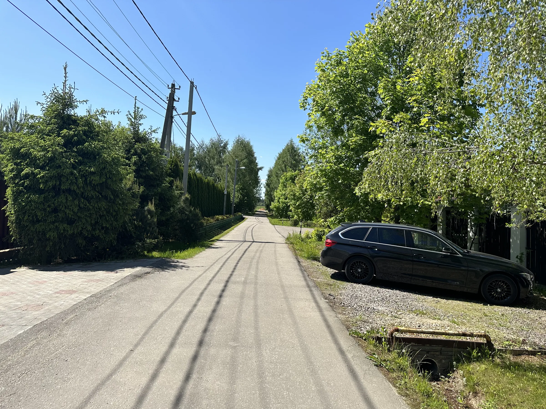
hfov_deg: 71.6
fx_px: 379
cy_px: 204
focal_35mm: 24
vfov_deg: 56.8
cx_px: 273
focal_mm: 6.86
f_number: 1.78
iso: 80
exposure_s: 1/4016
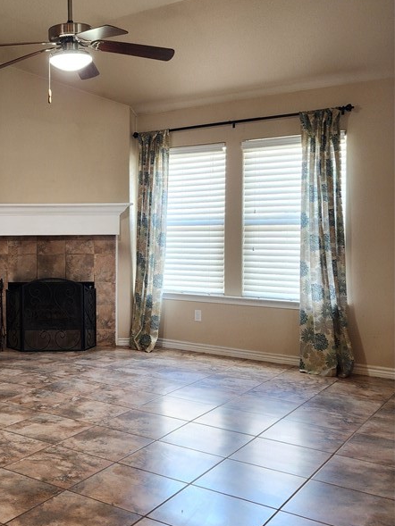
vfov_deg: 46.8
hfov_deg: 34.3
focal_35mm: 40
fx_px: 608
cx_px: 53
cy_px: 246
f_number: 1.8
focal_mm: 6.4
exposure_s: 1/60
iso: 250
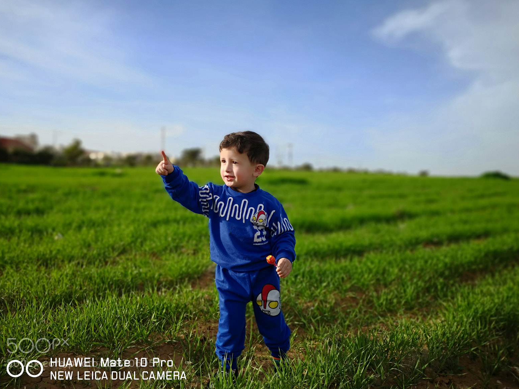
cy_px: 189
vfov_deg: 45.4
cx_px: 254
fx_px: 465
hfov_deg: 58.3
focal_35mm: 31
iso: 50
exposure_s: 1/1379
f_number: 1.6
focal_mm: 3.95
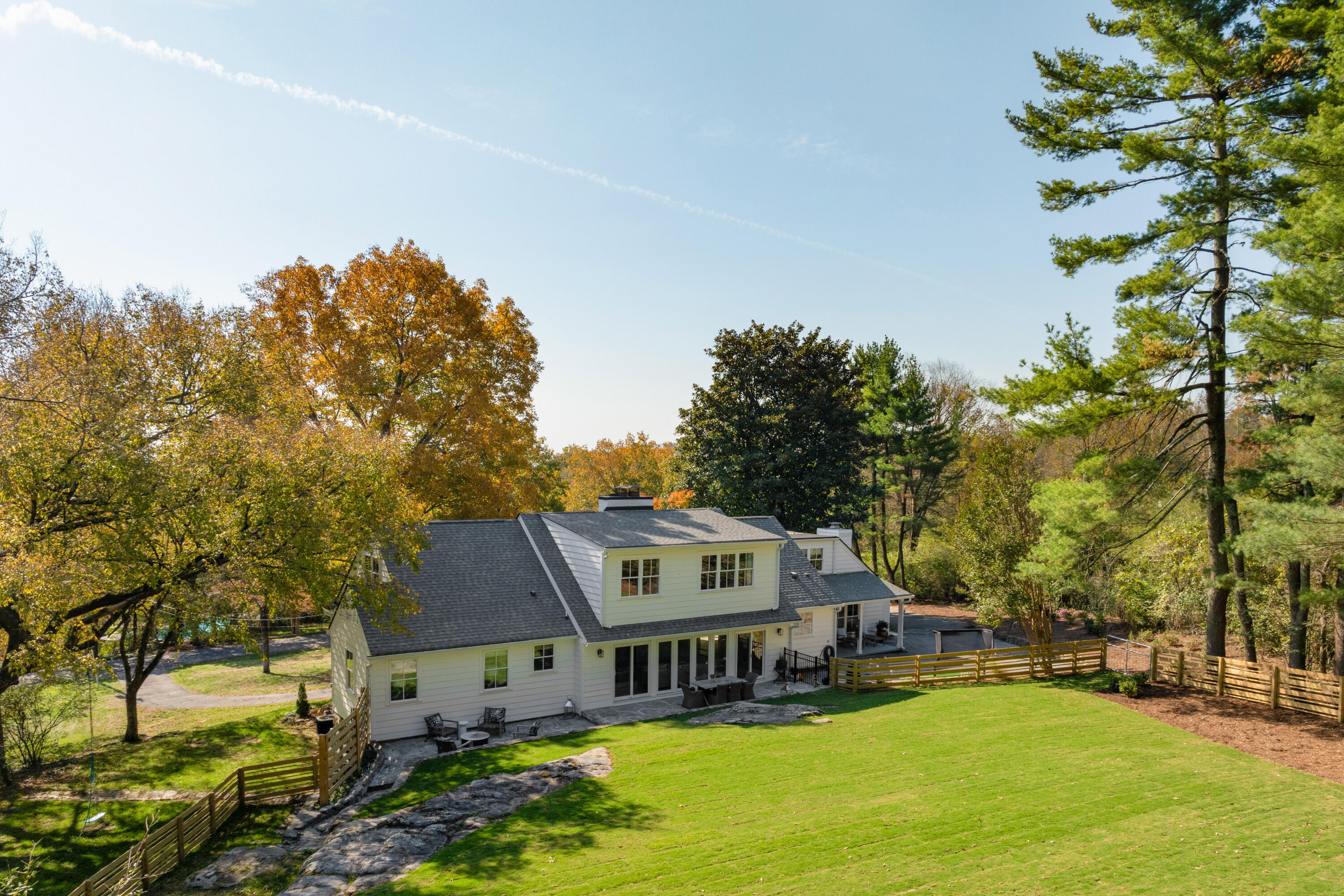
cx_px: 673
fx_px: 933
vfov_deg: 51.2
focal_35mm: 25
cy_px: 498
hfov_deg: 71.5
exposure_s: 1/240
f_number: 7.1
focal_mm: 12.29
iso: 100
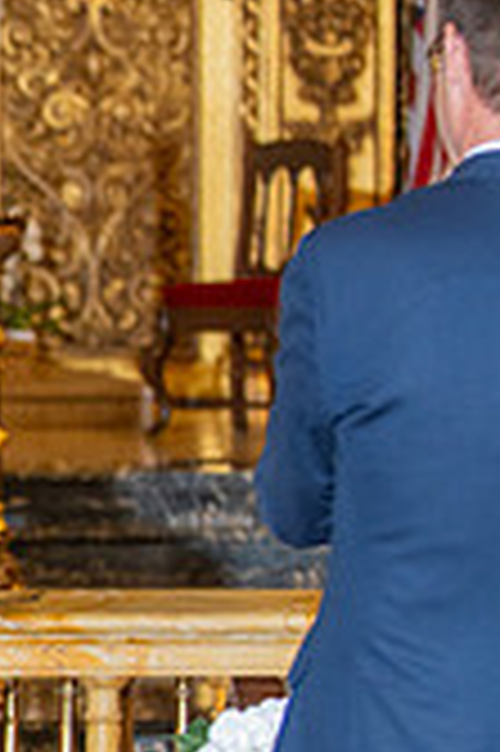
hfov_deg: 5.3
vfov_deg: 8.1
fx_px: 5302
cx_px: -464
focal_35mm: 254
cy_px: 597
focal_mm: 70
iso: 1000
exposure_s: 1/160
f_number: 3.2
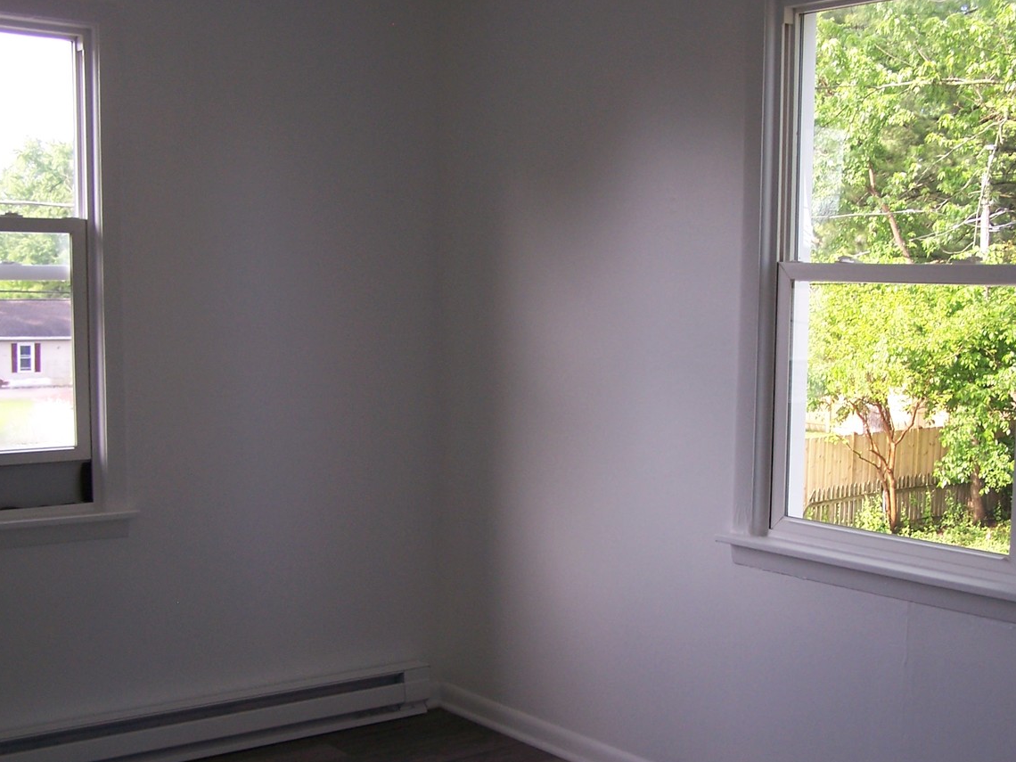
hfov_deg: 39.5
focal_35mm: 48
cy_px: 451
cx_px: 594
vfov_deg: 30.2
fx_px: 1409
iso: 80
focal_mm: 6.3
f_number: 2.8
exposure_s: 1/80
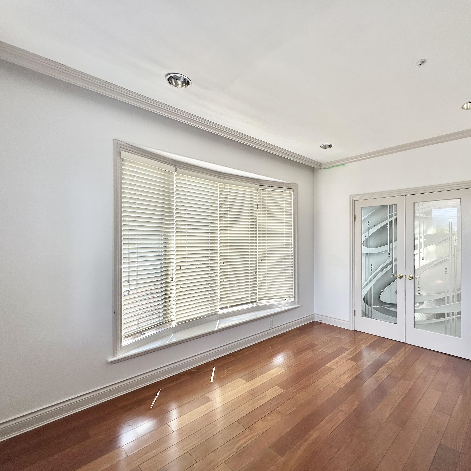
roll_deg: +0.6
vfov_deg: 84.0
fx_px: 262
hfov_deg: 82.5
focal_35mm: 17
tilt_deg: +0.5
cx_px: 293
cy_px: 240
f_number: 2.2
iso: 40
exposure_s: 1/148
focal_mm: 2.22
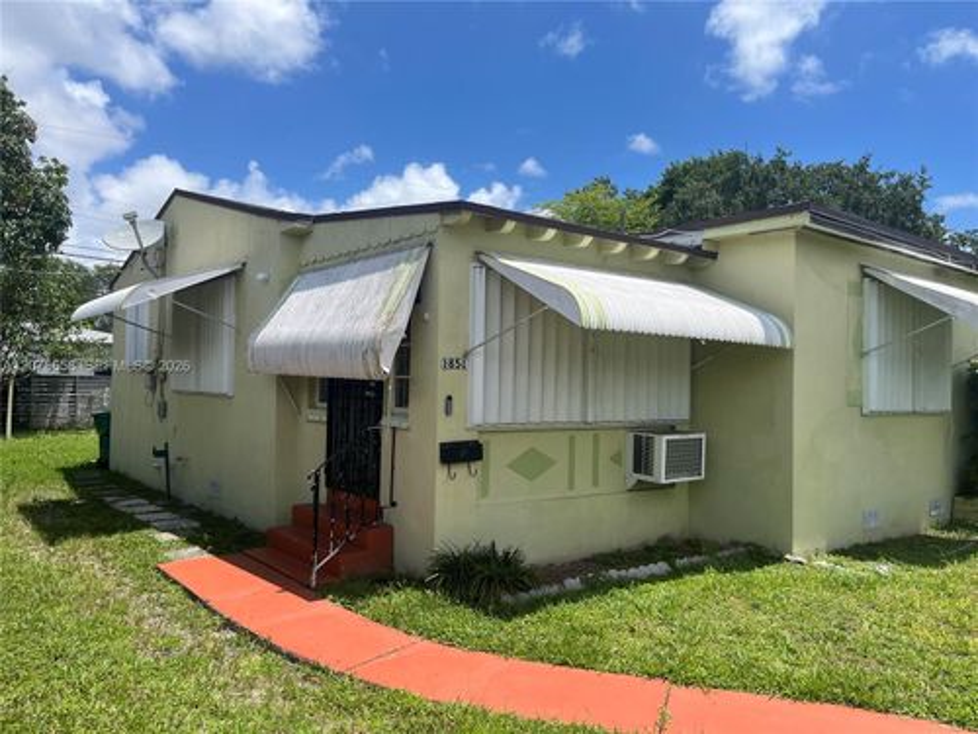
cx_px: 489
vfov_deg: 53.1
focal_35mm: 26
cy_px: 367
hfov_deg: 67.3
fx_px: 735
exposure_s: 1/3521
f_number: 1.6
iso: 50
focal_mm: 5.1
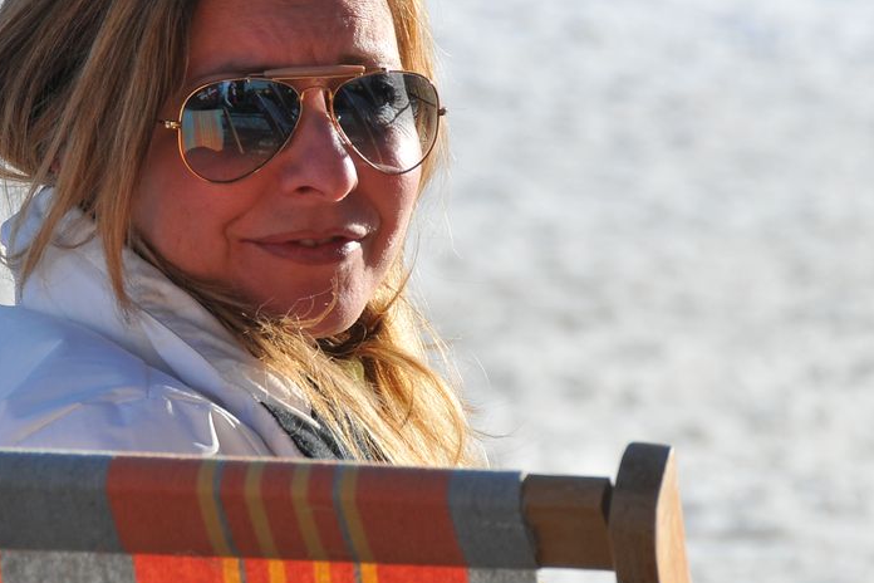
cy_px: 163
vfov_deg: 2.0
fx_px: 16726
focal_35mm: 689
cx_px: 333
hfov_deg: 3.0
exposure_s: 1/320
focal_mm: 200
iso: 200
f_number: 9
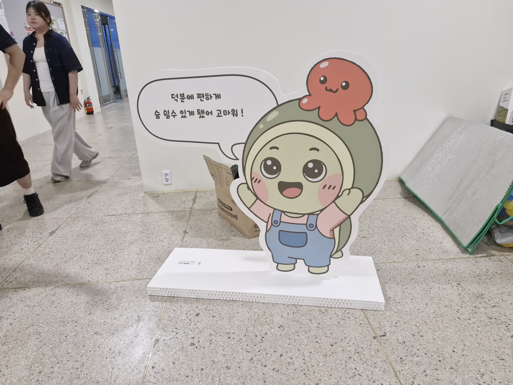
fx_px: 341
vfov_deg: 58.9
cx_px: 256
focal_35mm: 23
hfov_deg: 73.9
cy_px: 192
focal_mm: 5.54
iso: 80
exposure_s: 1/120
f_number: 1.8
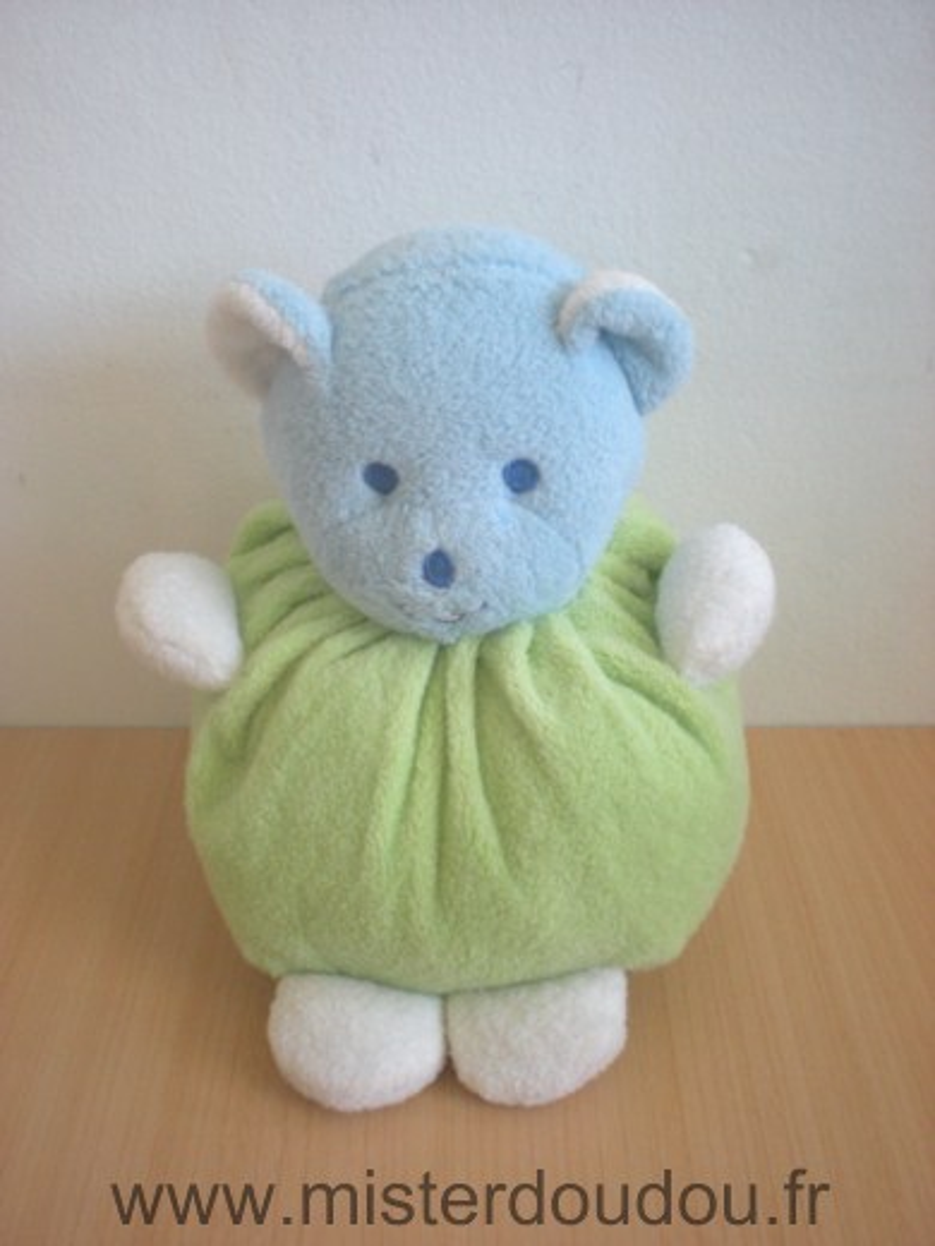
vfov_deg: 49.0
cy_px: 623
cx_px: 468
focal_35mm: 38
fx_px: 1369
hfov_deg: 37.7
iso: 200
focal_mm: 6.3
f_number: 3.1
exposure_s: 1/61
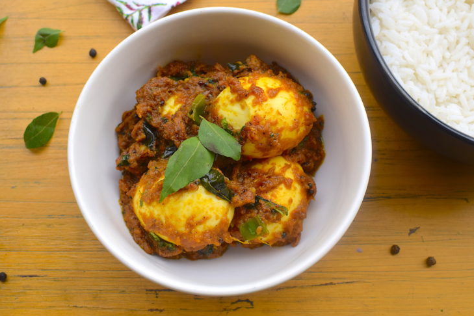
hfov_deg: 49.0
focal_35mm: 40
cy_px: 151
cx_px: 239
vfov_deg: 33.8
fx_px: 520
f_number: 8
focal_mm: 25
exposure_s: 1/250
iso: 400
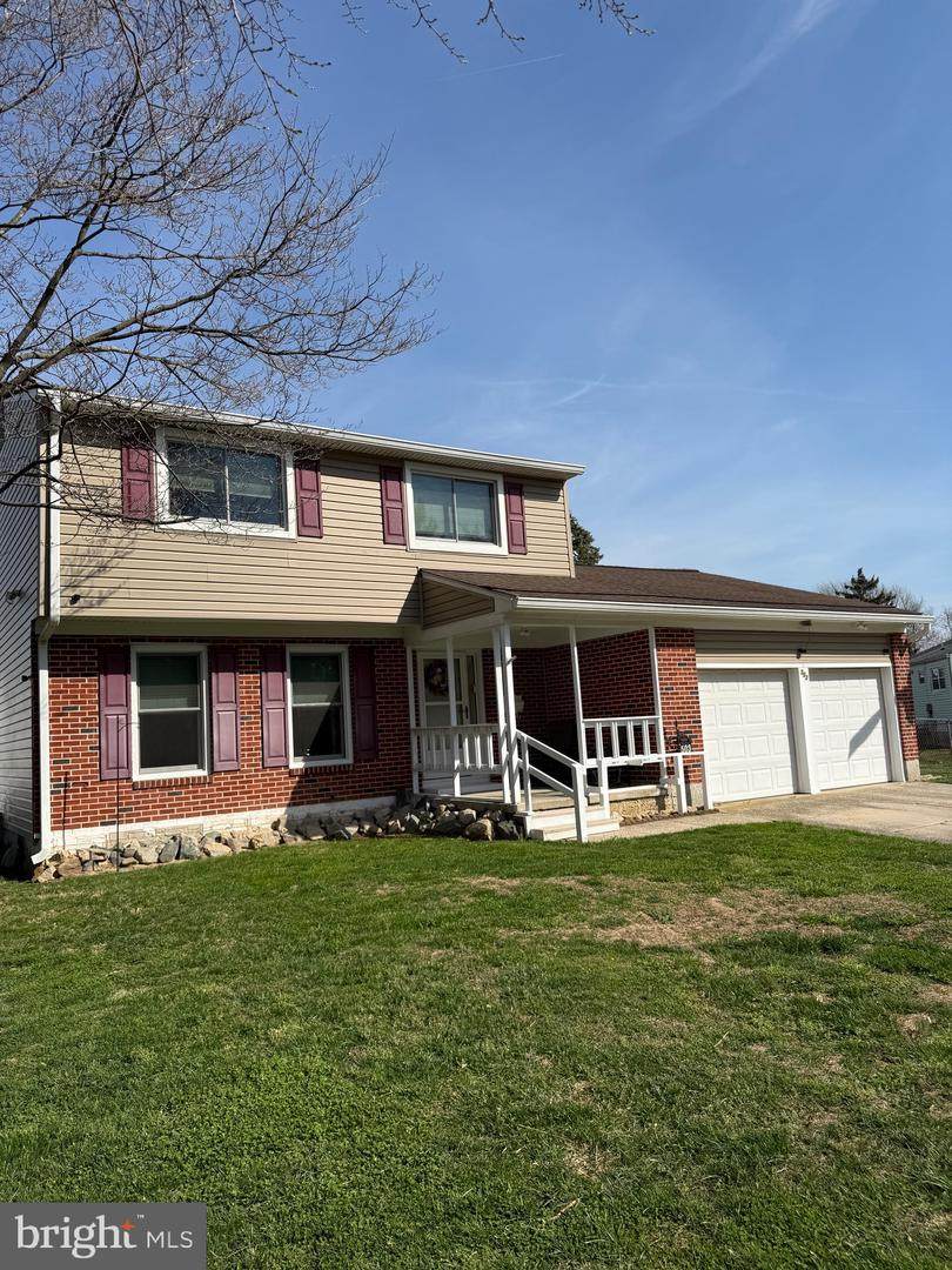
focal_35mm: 24
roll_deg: +3.6
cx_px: 476
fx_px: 880
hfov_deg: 56.8
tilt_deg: +6.7
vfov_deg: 71.6
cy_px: 635
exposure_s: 1/6173
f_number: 1.78
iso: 80
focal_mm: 6.76
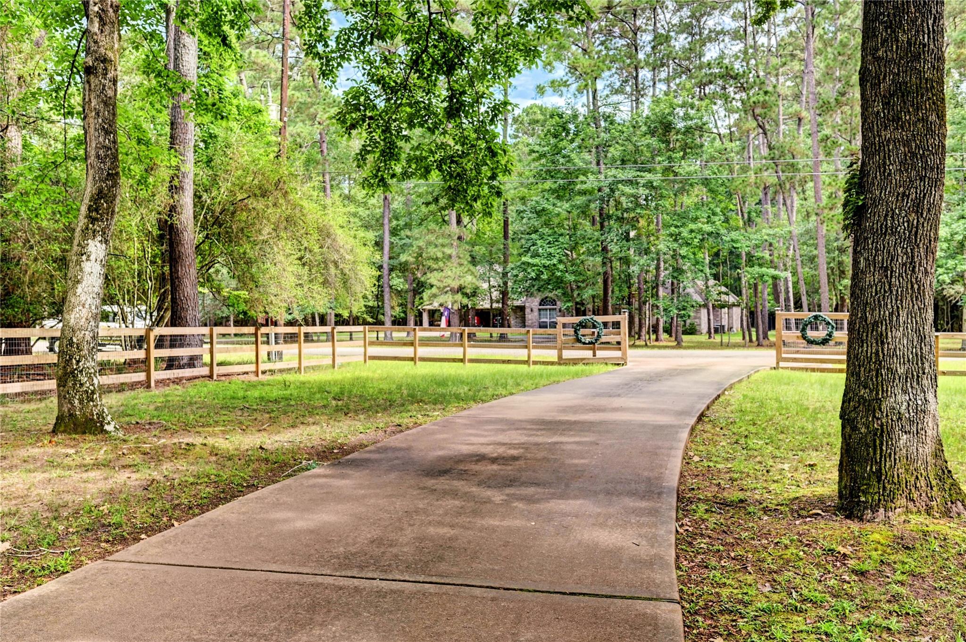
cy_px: 321
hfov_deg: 62.0
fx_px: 804
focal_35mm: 30
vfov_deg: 43.5
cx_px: 483
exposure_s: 1/100
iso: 400
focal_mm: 30
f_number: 8
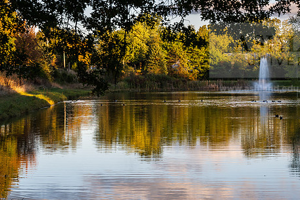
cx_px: 189
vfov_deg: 15.4
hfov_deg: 22.8
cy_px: 102
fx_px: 742
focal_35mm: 89
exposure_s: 1/500
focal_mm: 70
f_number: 5.6
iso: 400
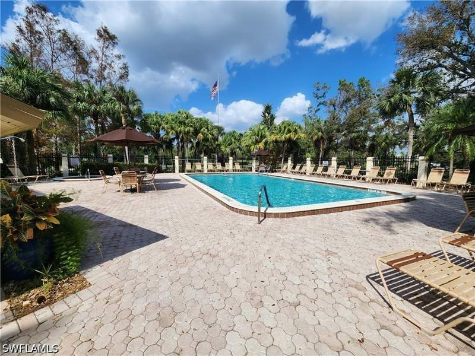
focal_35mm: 13
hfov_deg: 106.2
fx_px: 178
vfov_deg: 89.9
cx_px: 238
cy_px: 178
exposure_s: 1/3436
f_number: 2.2
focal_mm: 2.2
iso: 50
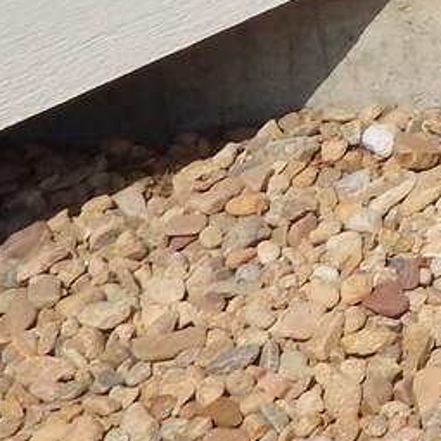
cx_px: 1214
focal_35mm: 122
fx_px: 1758
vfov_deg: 12.4
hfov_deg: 10.9
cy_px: -476
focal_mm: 4
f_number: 6
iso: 125
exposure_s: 1/1000
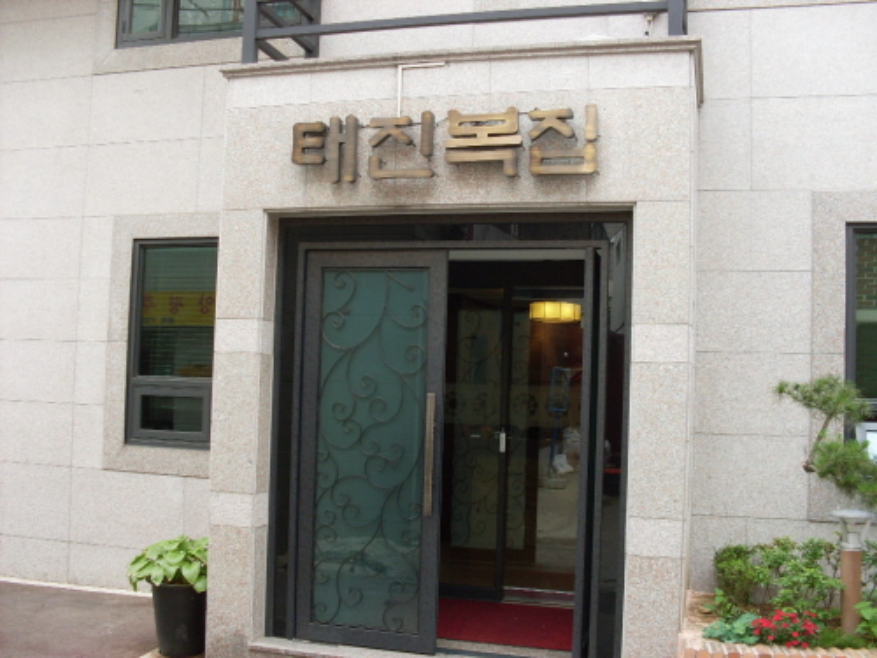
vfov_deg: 37.7
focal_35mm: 38
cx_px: 438
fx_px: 963
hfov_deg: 49.0
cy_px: 329
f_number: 2.8
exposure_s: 1/125
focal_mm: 6.3
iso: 80
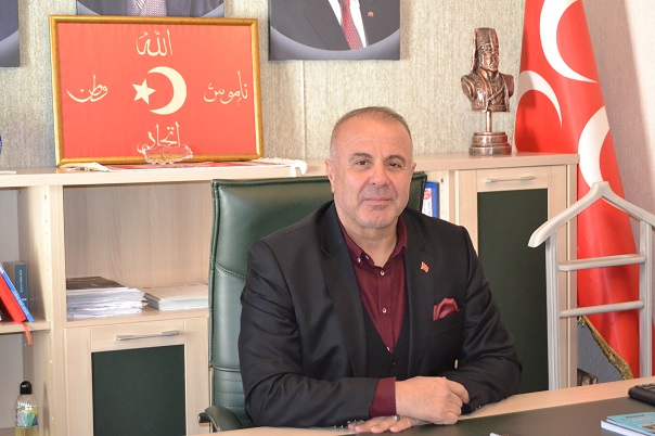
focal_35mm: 69
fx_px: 1255
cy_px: 218
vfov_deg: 19.7
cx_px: 328
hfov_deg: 29.3
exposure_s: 1/60
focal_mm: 46
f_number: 5.3
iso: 3200
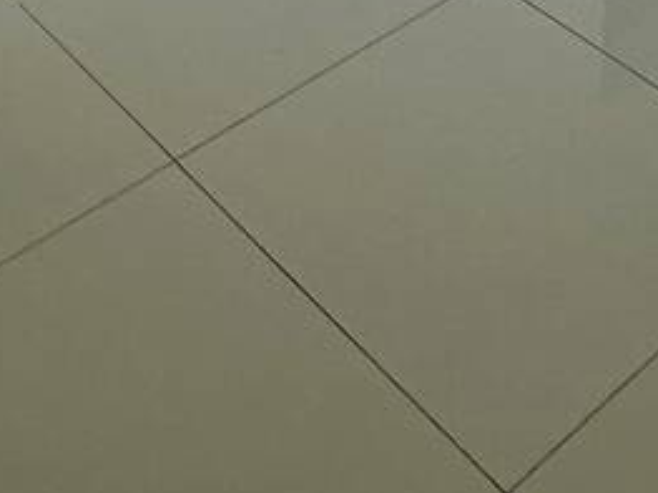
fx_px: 1462
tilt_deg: -13.3
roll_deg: -0.6
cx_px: 344
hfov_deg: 25.4
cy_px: -606
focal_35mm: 77
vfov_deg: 14.4
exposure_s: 1/99
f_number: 2.2
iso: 80
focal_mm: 2.22
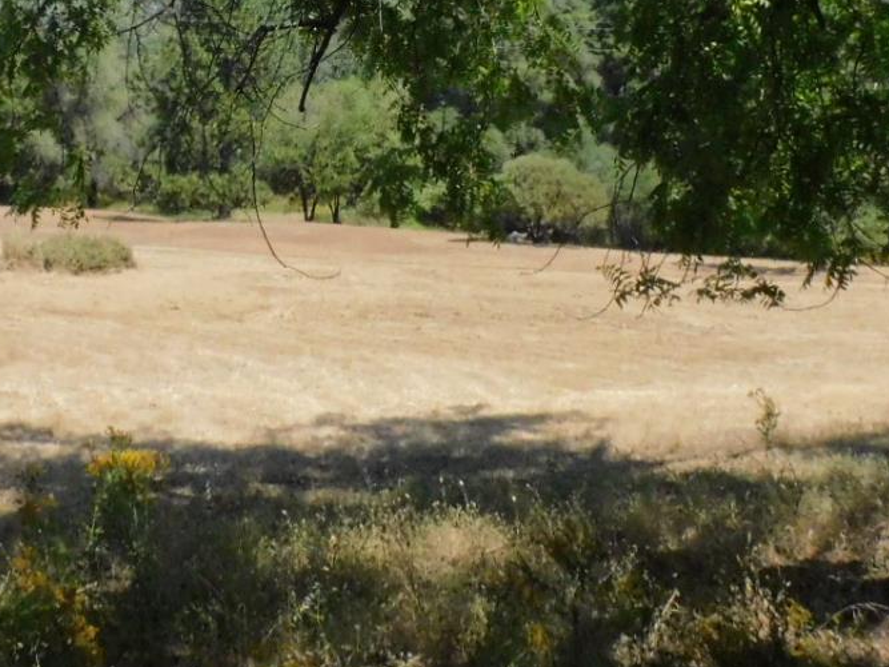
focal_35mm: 54
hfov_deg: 35.2
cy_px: 38
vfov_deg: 26.0
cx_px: 296
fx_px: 1387
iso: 800
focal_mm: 4.3
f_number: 6.7
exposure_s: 1/1600
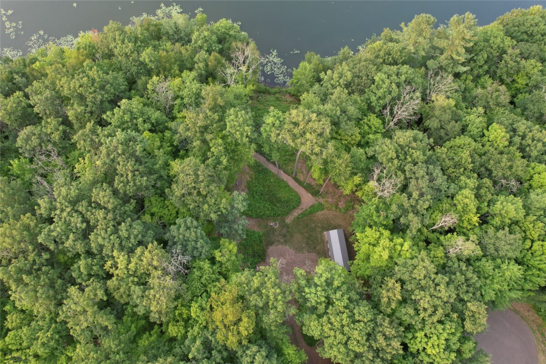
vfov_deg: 57.2
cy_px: 182
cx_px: 273
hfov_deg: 78.6
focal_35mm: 22
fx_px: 334
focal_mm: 8.38
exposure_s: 1/50
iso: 100
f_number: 2.8
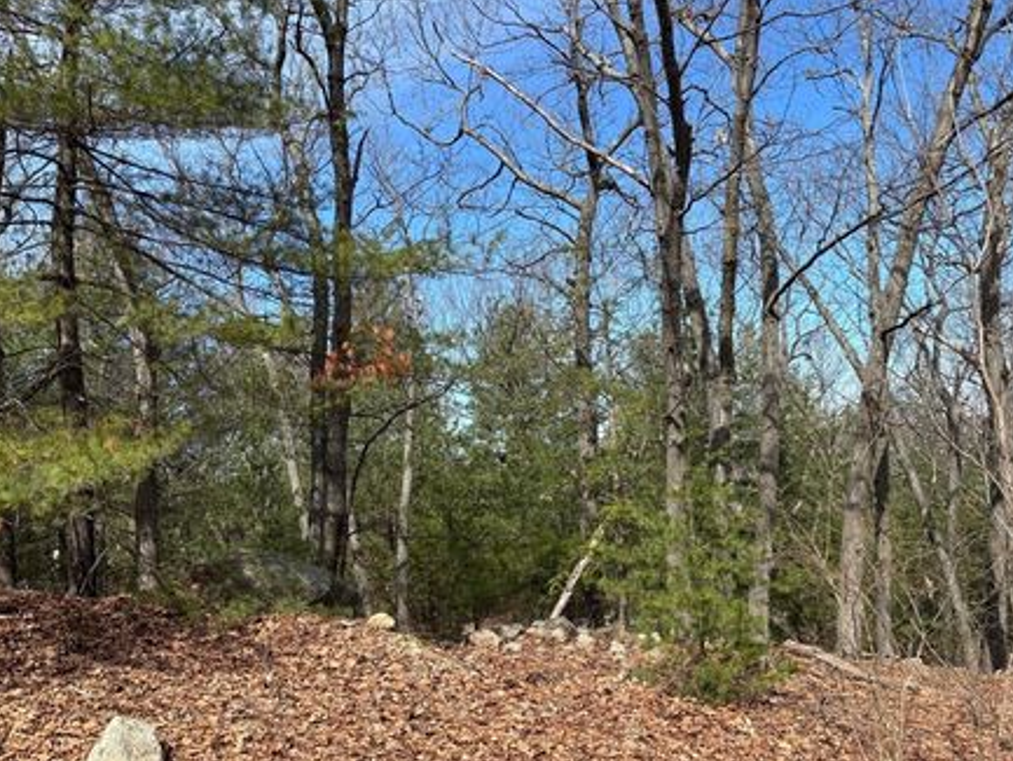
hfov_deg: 59.8
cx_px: 566
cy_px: 418
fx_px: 878
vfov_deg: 46.8
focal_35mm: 30
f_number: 1.6
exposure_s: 1/1845
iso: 50
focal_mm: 5.96
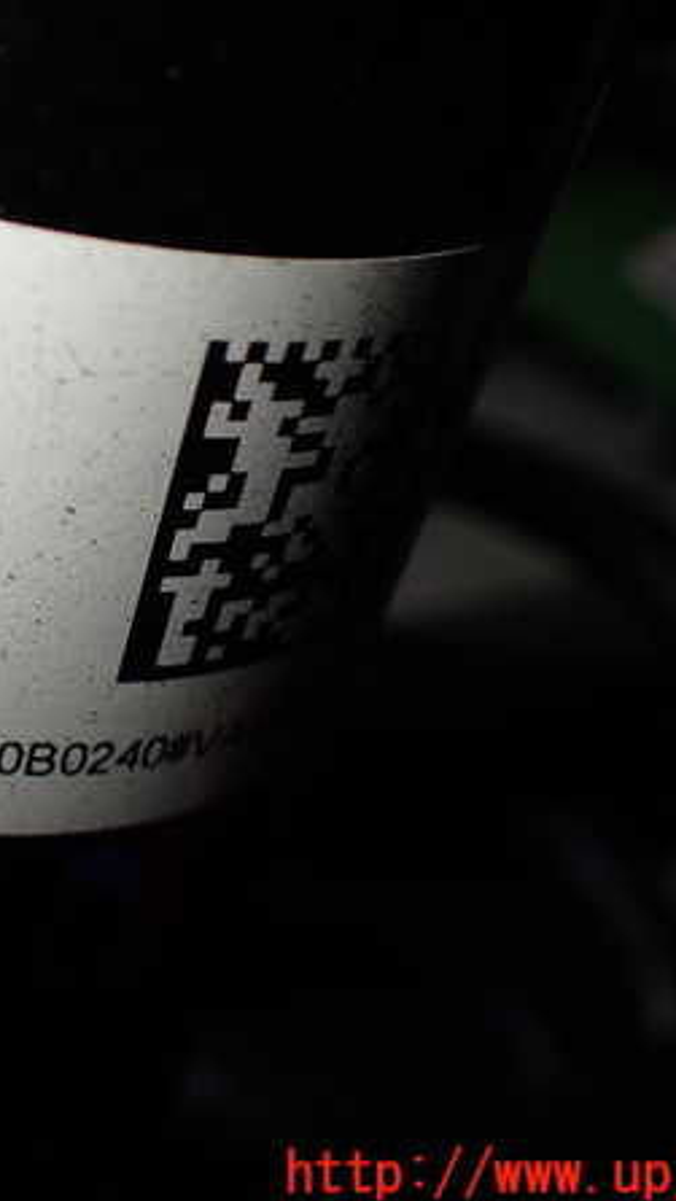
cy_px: 603
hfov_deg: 26.3
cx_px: 86
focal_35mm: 44
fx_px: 1402
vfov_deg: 46.4
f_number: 2.3
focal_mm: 5.4
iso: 100
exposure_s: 1/160
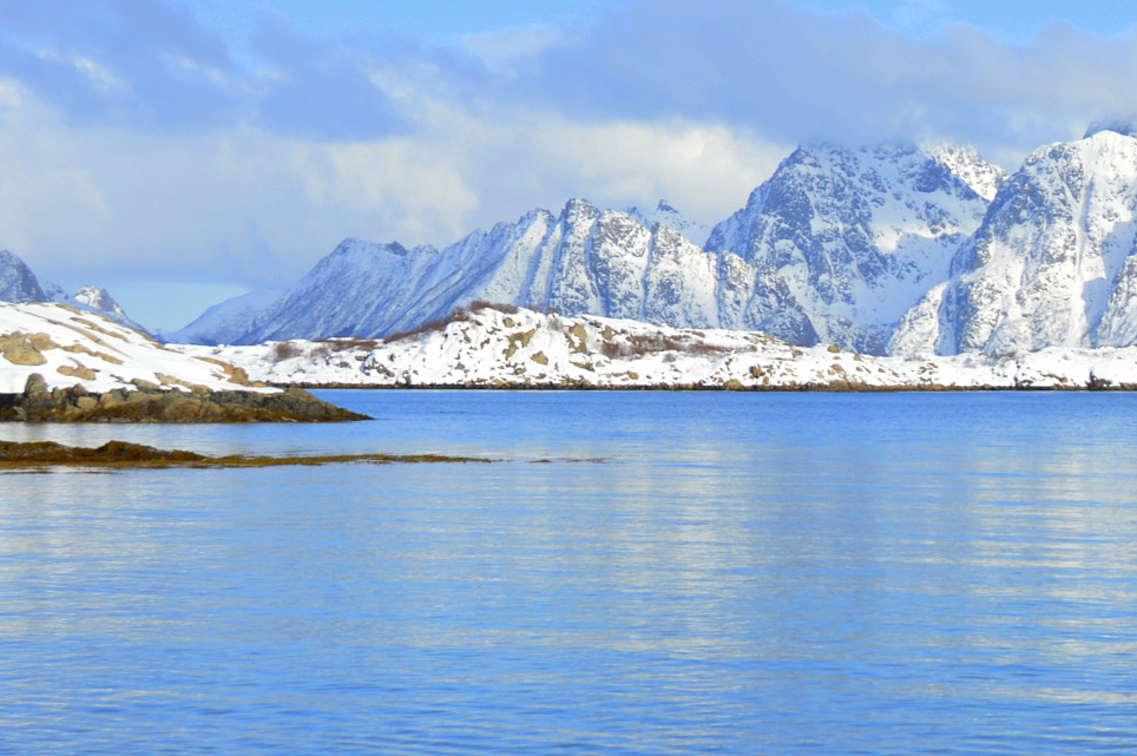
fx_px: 3219
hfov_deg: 19.3
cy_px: 544
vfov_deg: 13.4
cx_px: 1197
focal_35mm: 102
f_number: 9
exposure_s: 1/320
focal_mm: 32
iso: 100
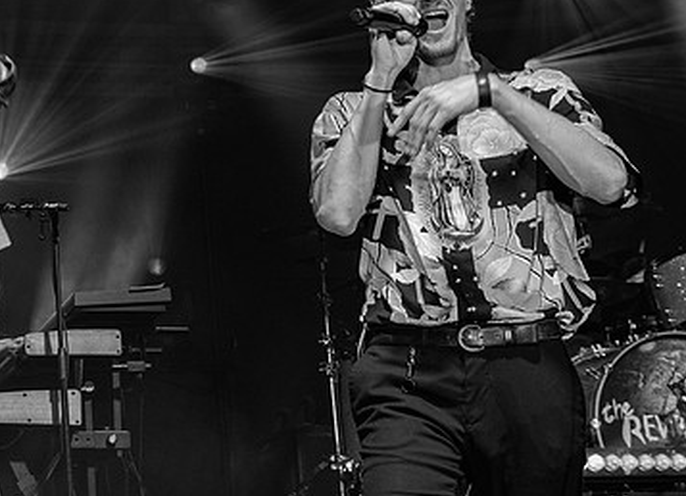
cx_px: -87
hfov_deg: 16.8
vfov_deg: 12.5
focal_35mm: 115
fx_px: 2249
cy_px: 61
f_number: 6.3
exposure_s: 1/160
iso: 1600
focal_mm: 52
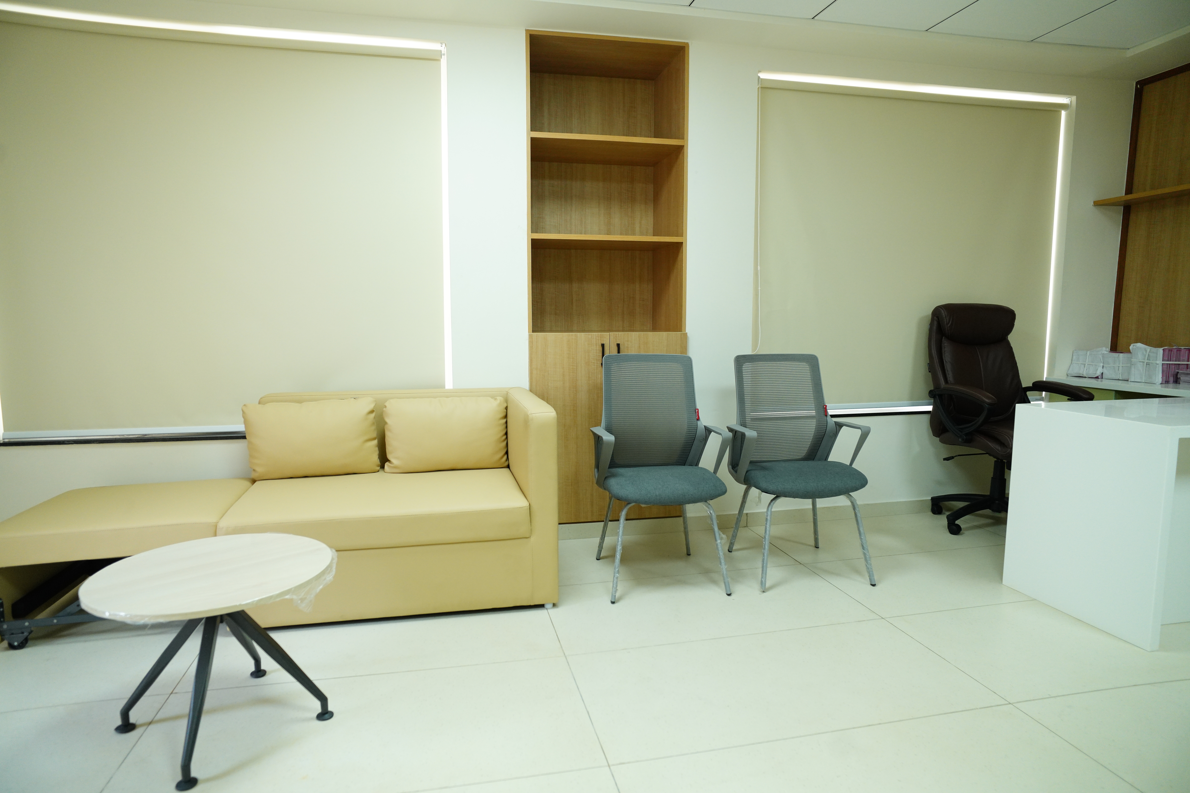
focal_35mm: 20
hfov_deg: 84.0
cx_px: 595
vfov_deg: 61.9
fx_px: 661
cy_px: 396
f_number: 3.5
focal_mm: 20
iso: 1250
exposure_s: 1/160
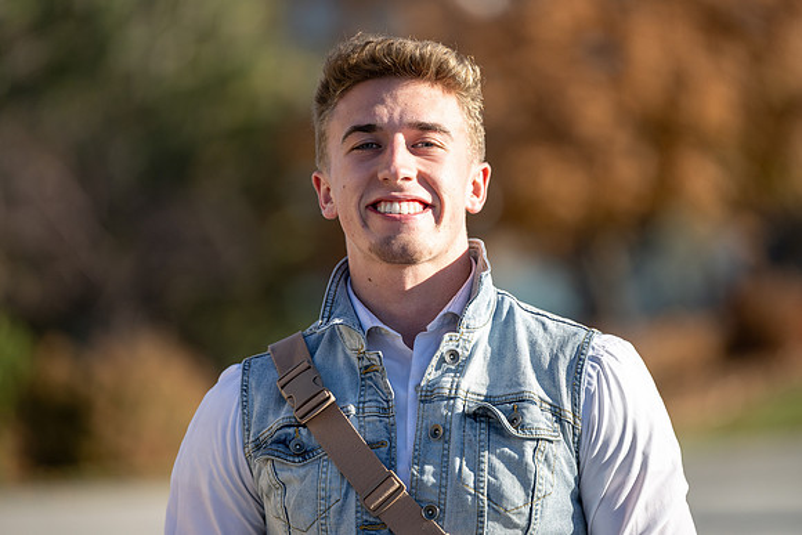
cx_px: 416
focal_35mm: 208
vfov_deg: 6.6
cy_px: 273
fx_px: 4626
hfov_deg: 9.9
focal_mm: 200
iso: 125
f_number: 2.8
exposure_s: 1/2000
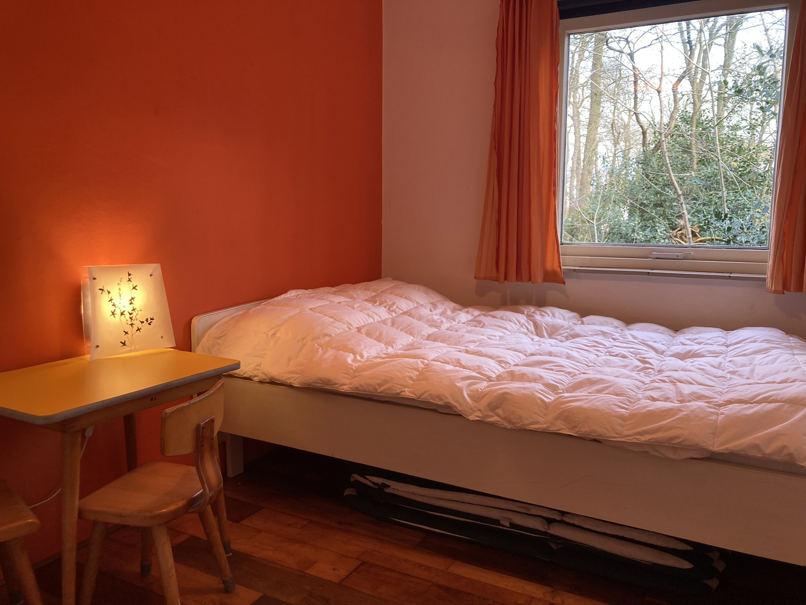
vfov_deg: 49.7
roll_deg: -1.0
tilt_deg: -6.8
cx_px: 403
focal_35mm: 28
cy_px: 302
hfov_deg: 63.4
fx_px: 652
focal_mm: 3.99
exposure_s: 1/50
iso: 80
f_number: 1.8
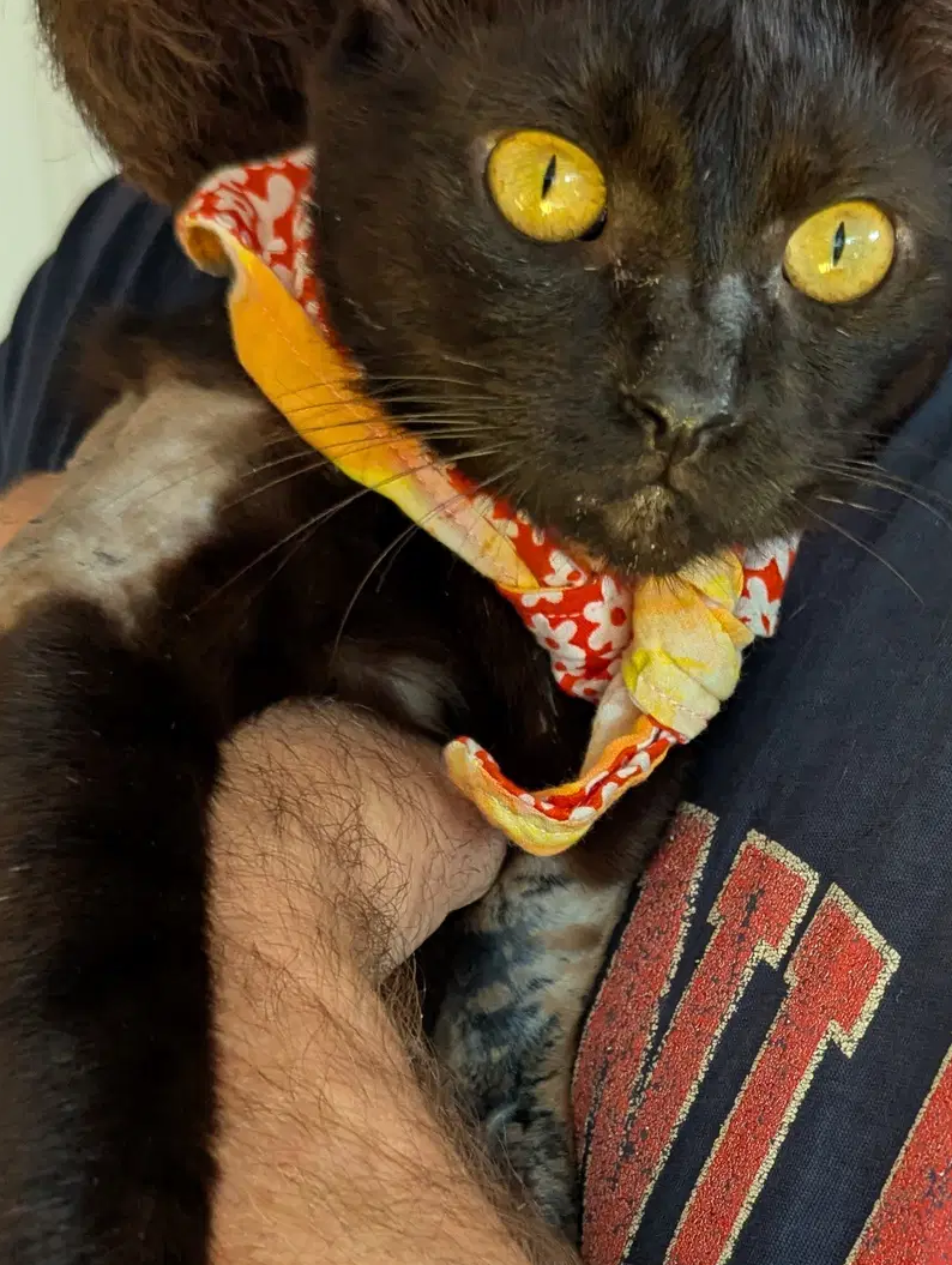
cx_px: 709
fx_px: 2122
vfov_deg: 32.5
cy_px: 958
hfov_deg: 25.0
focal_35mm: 58
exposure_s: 1/342
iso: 833
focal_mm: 6.81
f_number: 1.85
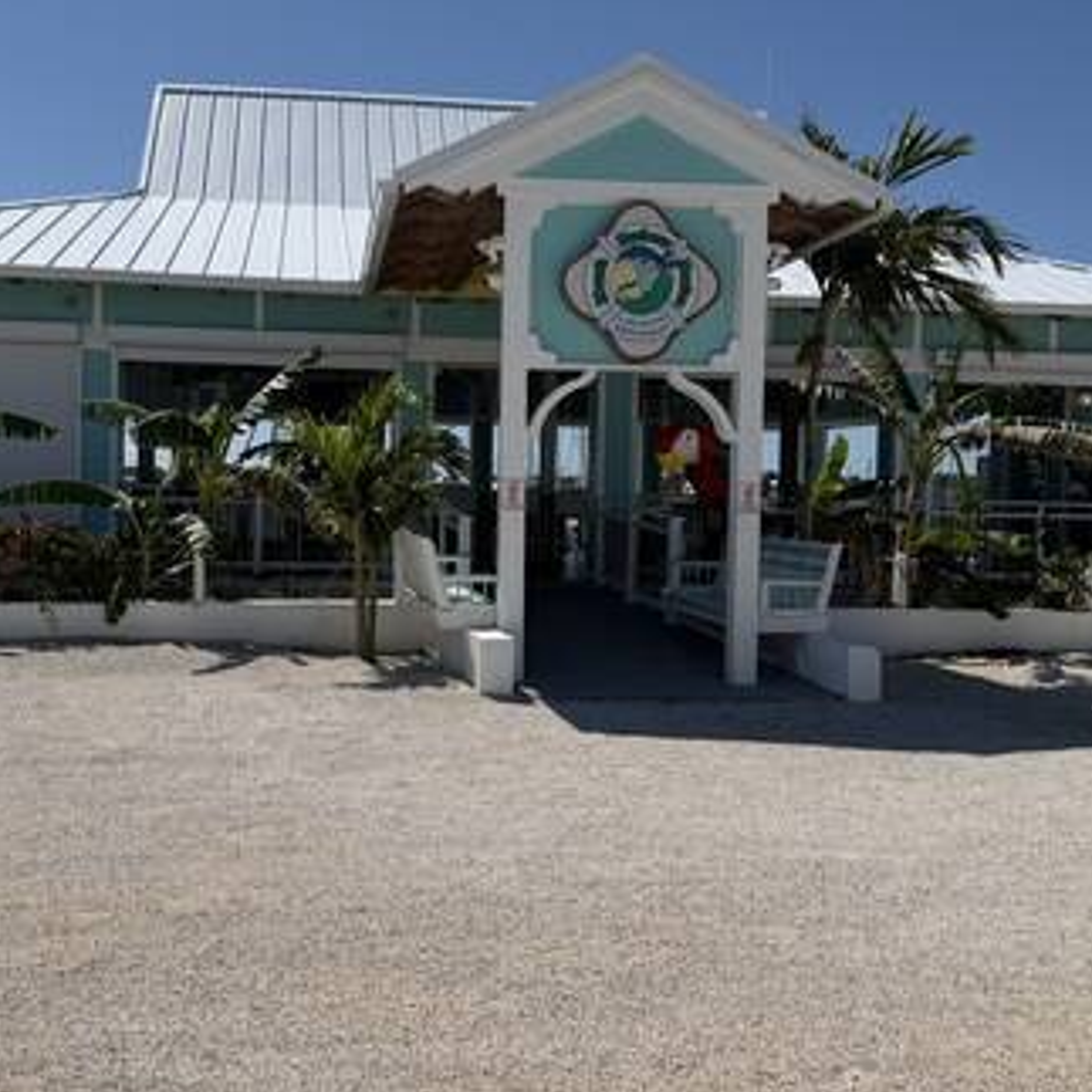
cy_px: 507
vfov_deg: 47.2
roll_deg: -1.1
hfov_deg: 47.0
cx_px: 451
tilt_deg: -1.2
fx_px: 1249
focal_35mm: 35
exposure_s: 1/10309
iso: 80
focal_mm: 6.76
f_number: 1.78
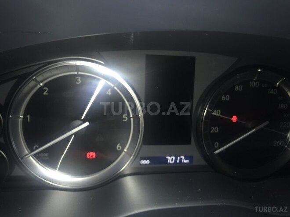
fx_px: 235
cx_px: 145
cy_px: 108
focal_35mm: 28
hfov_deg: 63.4
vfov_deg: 49.7
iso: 20
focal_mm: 3.99
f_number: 1.8
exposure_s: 1/20
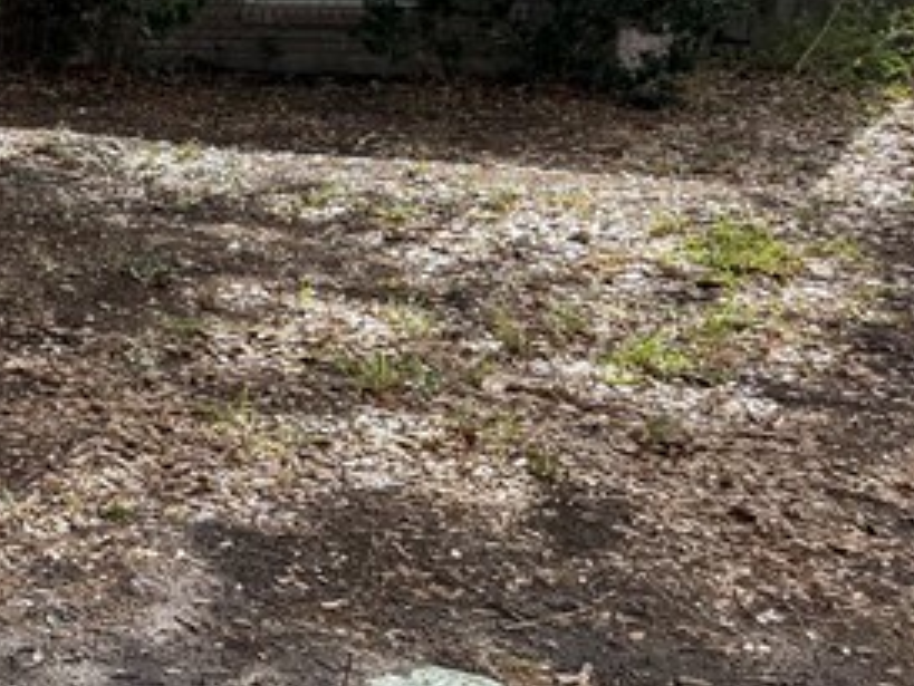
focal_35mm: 90
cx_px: -696
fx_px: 2377
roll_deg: +0.6
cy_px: -3
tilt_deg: -2.6
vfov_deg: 16.1
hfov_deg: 17.8
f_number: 1.78
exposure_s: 1/2053
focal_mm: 6.76
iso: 100
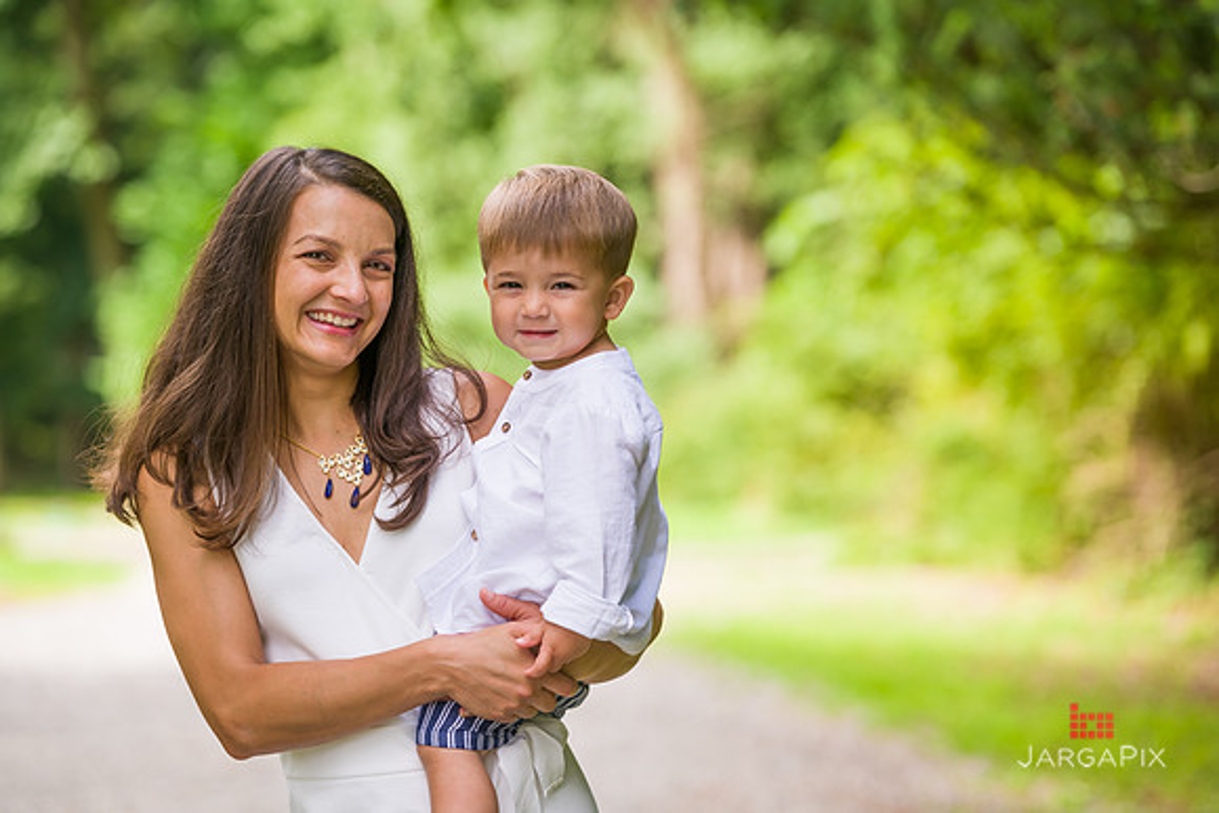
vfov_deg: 10.2
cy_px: 406
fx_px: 4572
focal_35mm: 135
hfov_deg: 15.2
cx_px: 610
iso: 200
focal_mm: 135
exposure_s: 1/400
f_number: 4
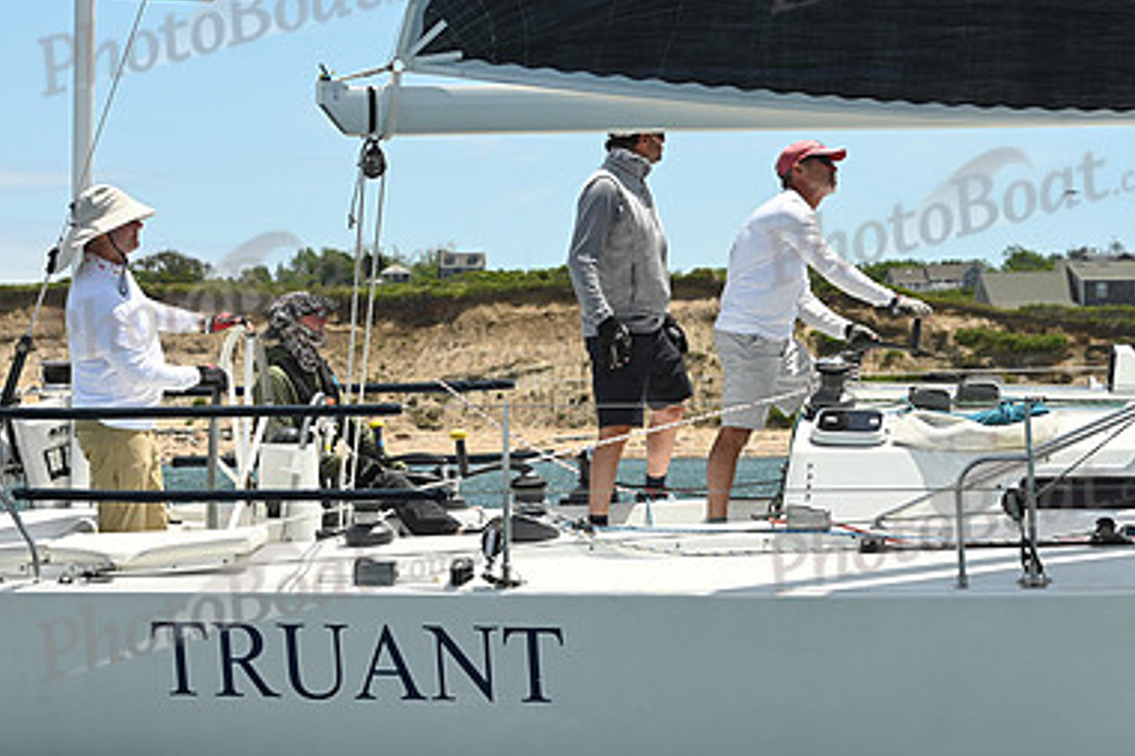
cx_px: 614
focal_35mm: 137
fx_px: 4319
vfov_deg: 10.0
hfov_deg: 15.0
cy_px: 406
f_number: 7.1
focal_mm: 90
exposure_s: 1/1000
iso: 320
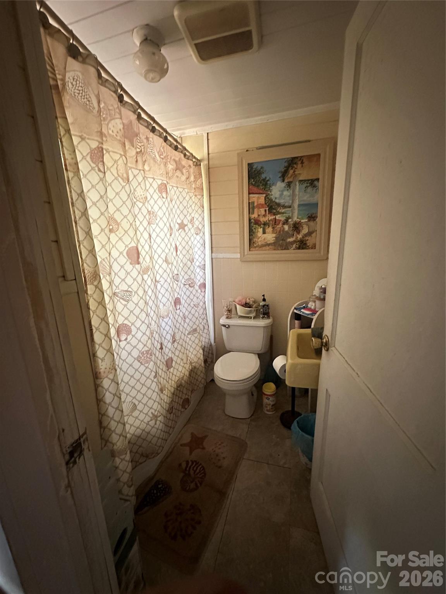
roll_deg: +1.1
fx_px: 241
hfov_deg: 85.7
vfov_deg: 102.1
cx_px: 223
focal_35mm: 14
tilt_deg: -12.9
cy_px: 297
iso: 1250
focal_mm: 2.22
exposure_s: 1/60
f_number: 2.2
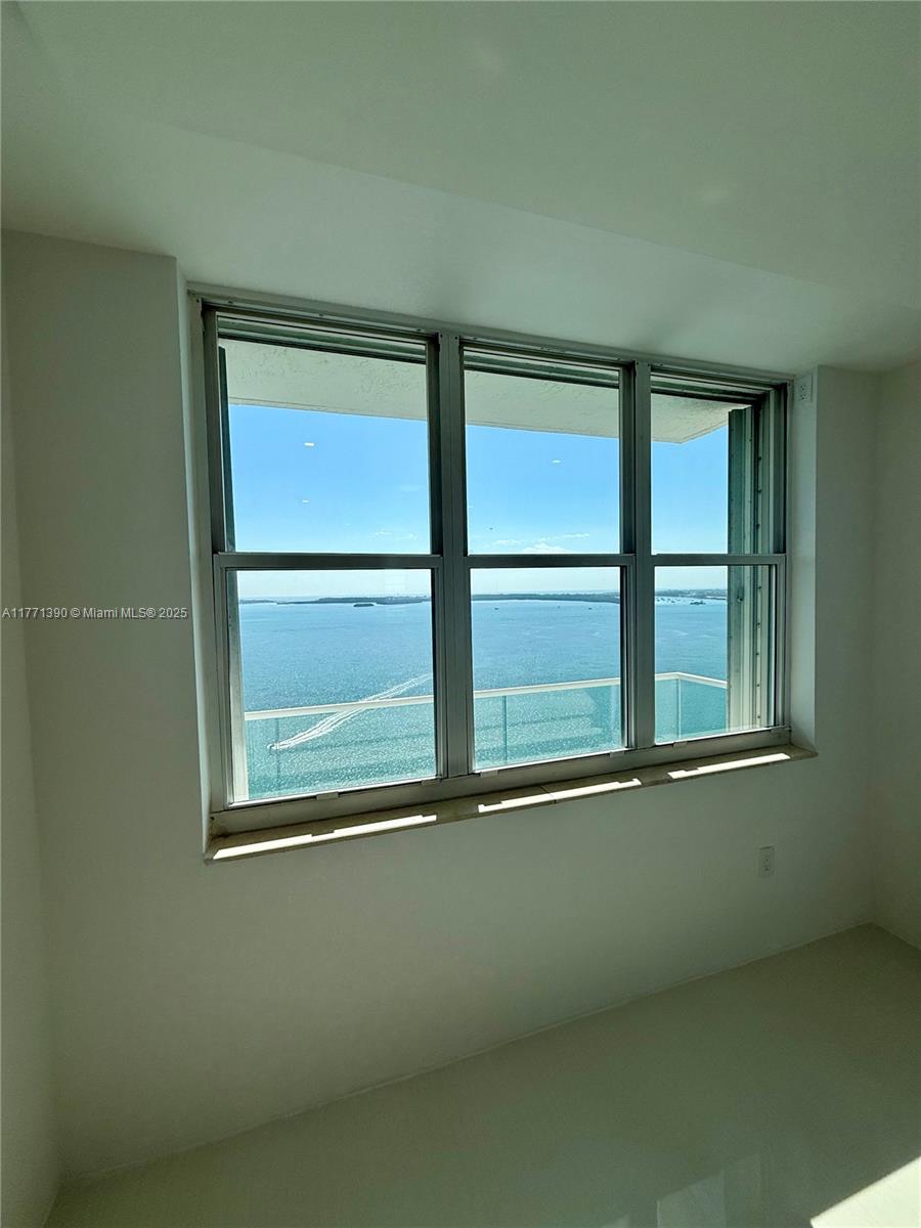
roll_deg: +0.9
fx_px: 497
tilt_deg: -1.2
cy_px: 614
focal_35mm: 14
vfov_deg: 102.1
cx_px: 460
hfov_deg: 85.7
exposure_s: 1/3289
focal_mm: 2.22
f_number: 2.2
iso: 50
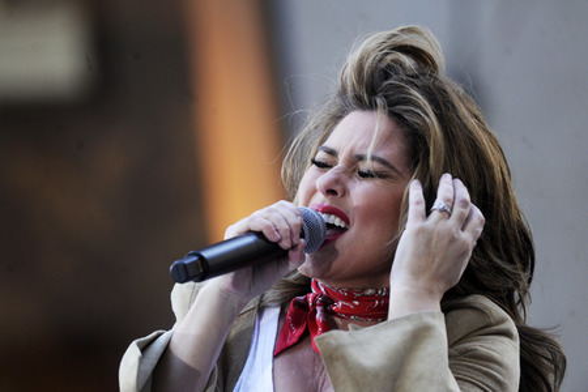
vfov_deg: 4.6
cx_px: 294
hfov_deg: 6.9
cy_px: 196
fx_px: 4900
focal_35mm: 300
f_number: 6.3
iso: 1600
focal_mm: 300
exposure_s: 1/500
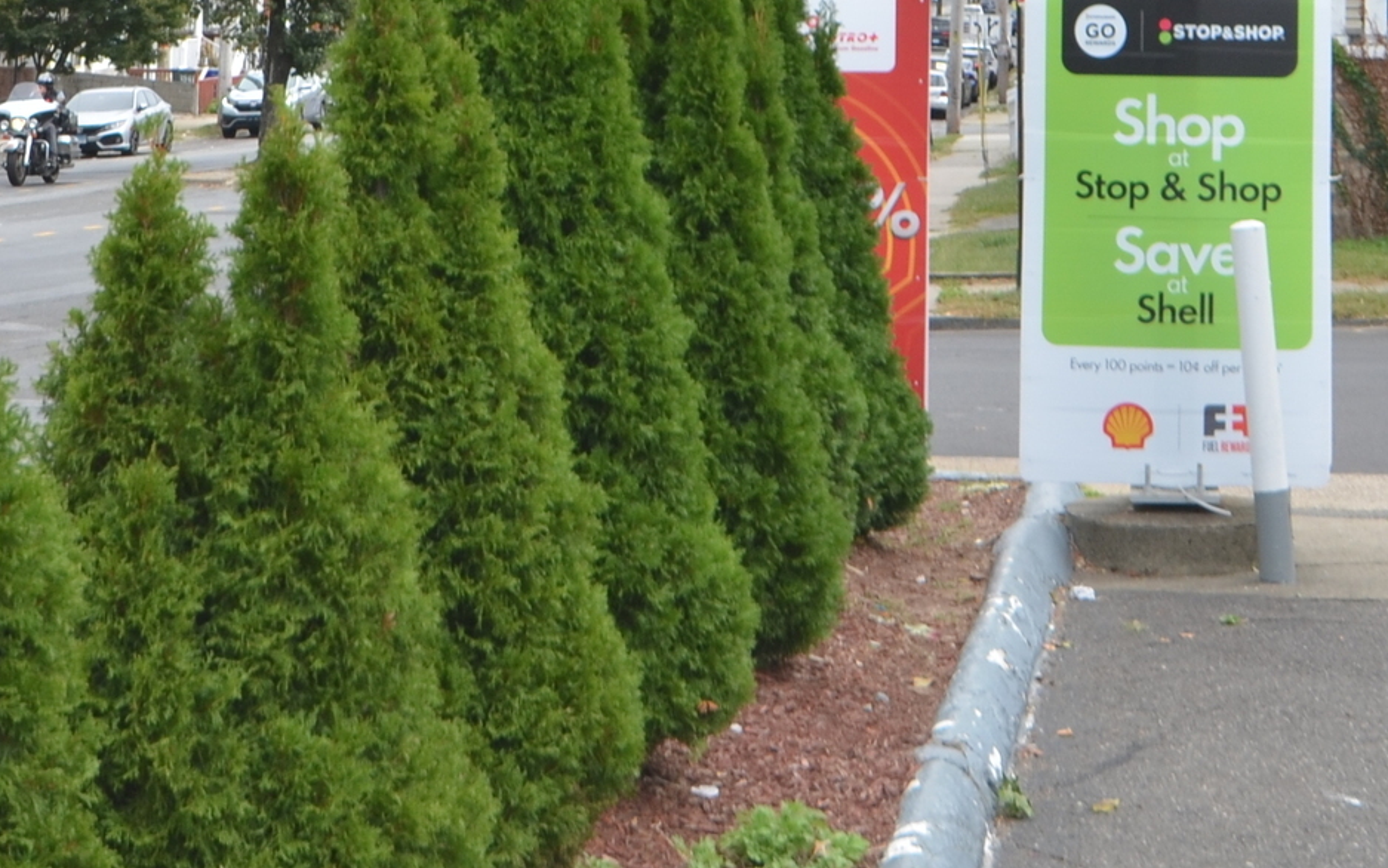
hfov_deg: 20.7
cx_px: 966
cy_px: -377
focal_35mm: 100
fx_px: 3783
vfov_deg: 12.5
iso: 200
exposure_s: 1/200
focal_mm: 20
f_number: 7.1
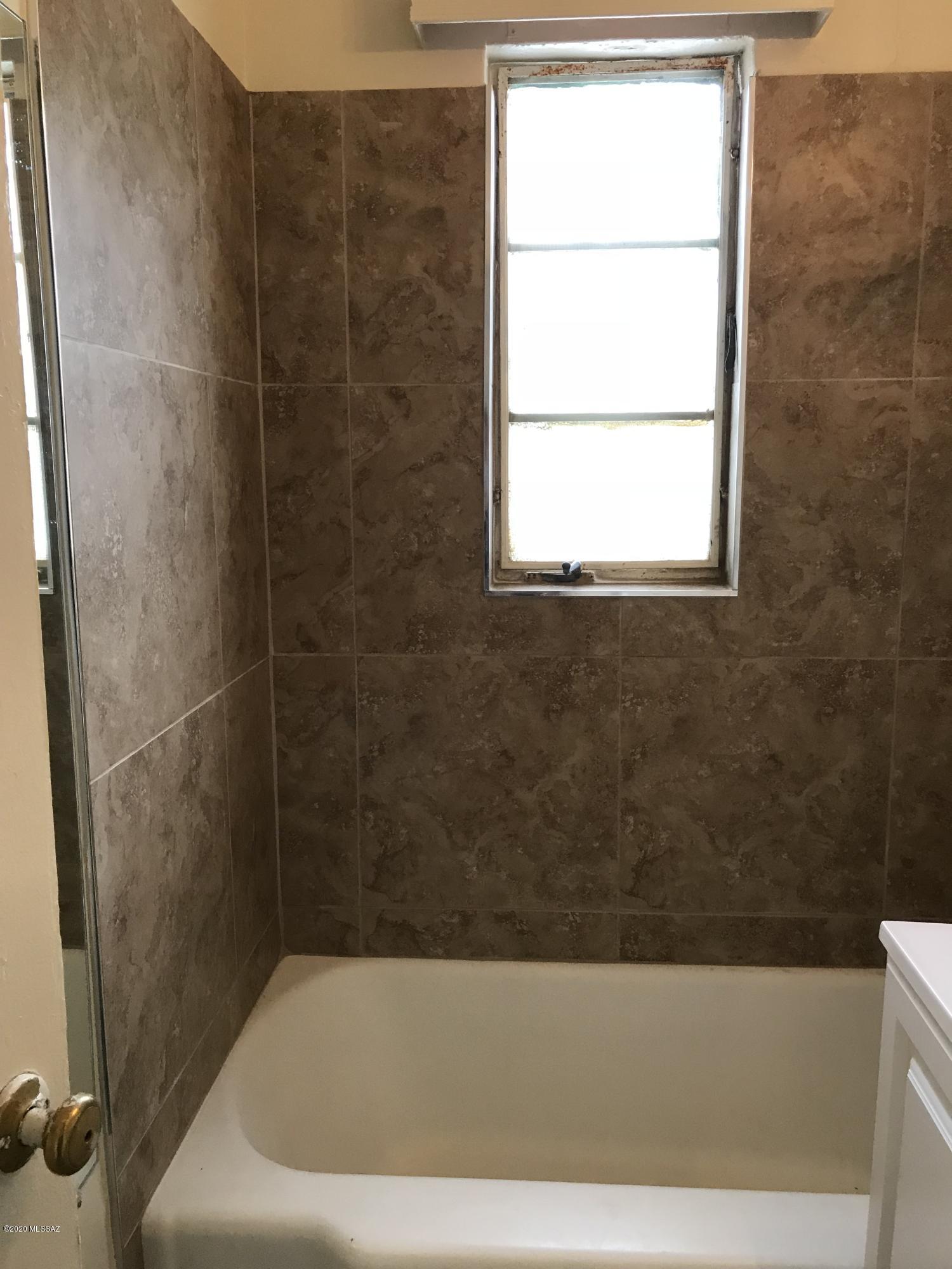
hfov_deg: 49.7
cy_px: 634
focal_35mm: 28
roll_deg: -0.2
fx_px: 1027
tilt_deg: -8.9
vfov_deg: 63.4
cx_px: 476
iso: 40
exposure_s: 1/30
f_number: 1.8
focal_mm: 3.99
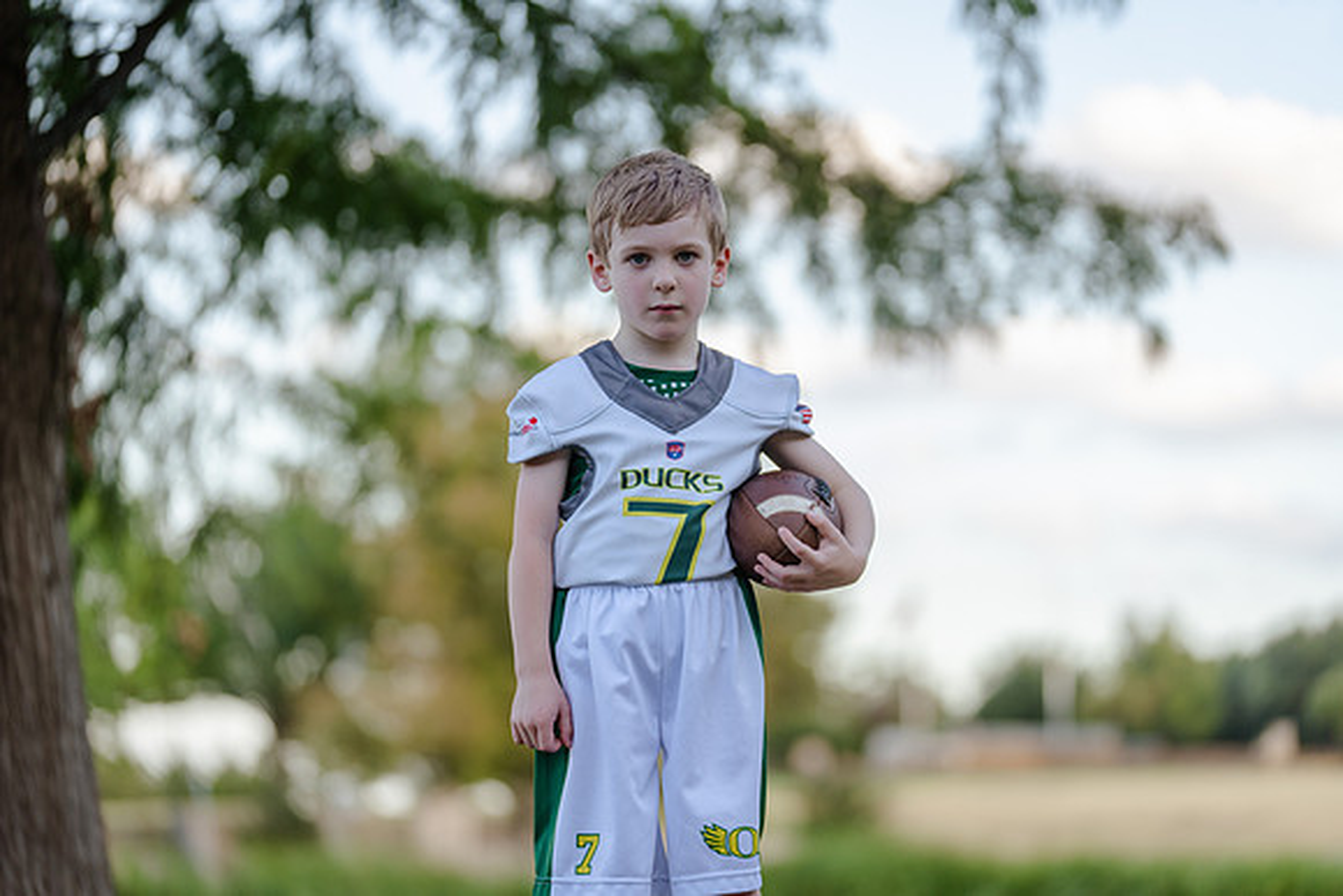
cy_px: 448
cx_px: 672
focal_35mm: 129
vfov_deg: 10.6
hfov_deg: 15.9
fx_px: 4813
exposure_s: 1/320
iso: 160
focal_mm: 129
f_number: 2.8
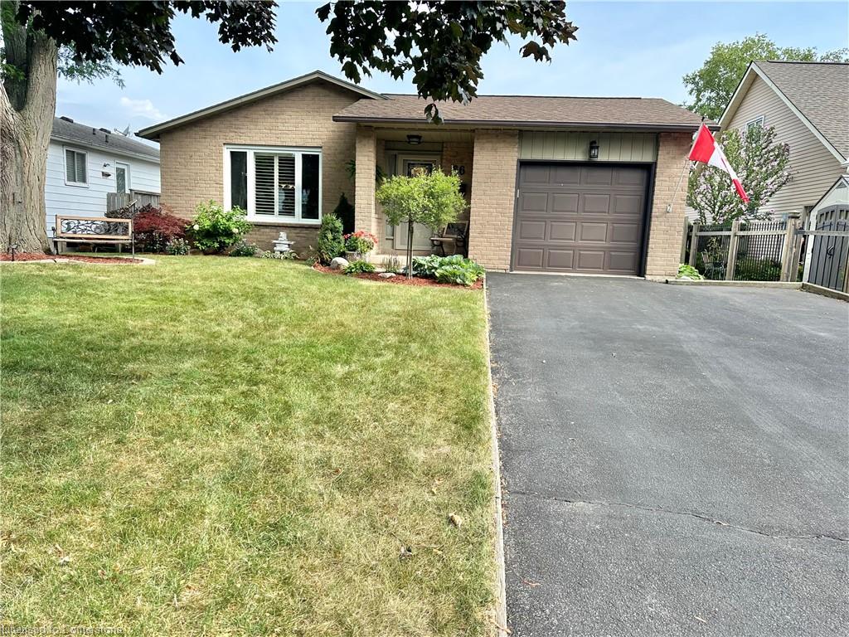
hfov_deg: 71.6
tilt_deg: -5.9
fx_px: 589
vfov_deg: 56.8
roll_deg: -1.5
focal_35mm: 24
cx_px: 424
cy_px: 318
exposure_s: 1/962
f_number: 1.78
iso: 80
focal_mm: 6.86
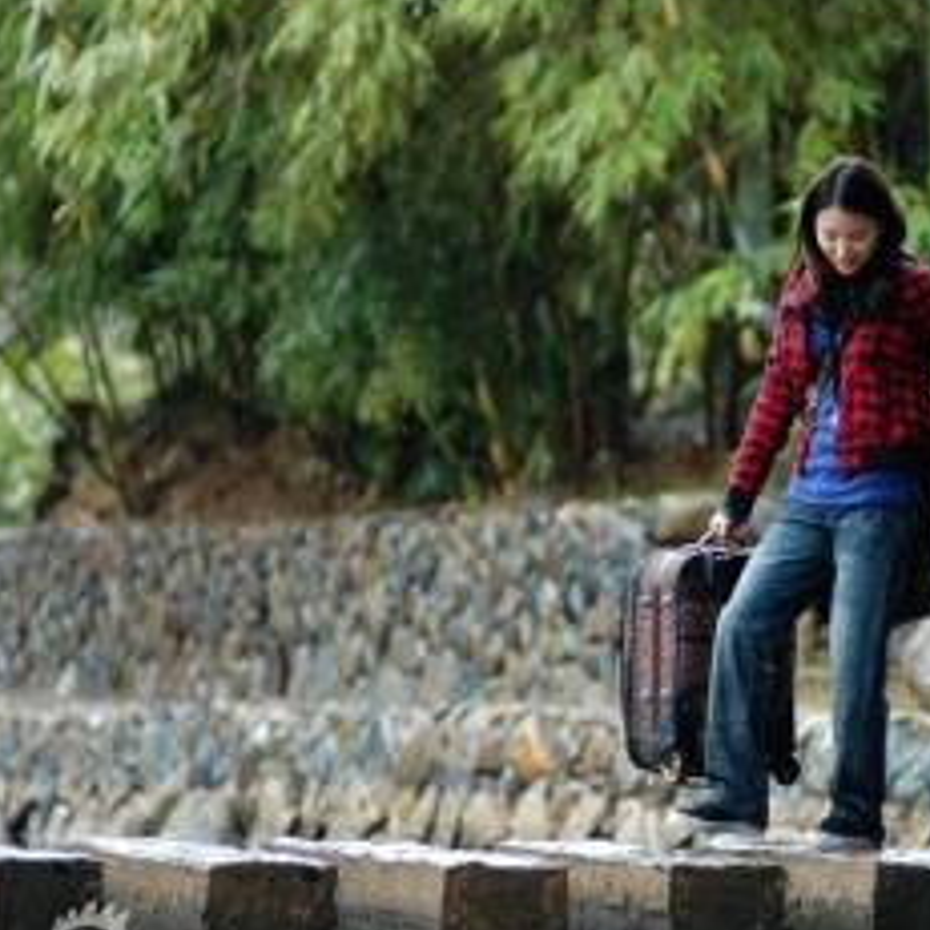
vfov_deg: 3.8
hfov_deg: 3.8
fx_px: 13916
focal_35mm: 458
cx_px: 854
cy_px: 483
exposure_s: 1/320
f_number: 2.8
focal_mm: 185
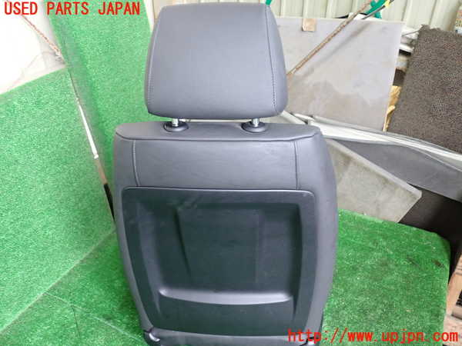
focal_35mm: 30
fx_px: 400
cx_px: 231
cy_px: 173
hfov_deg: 60.0
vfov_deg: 46.8
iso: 250
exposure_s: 1/30
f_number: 2.3
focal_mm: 5.4
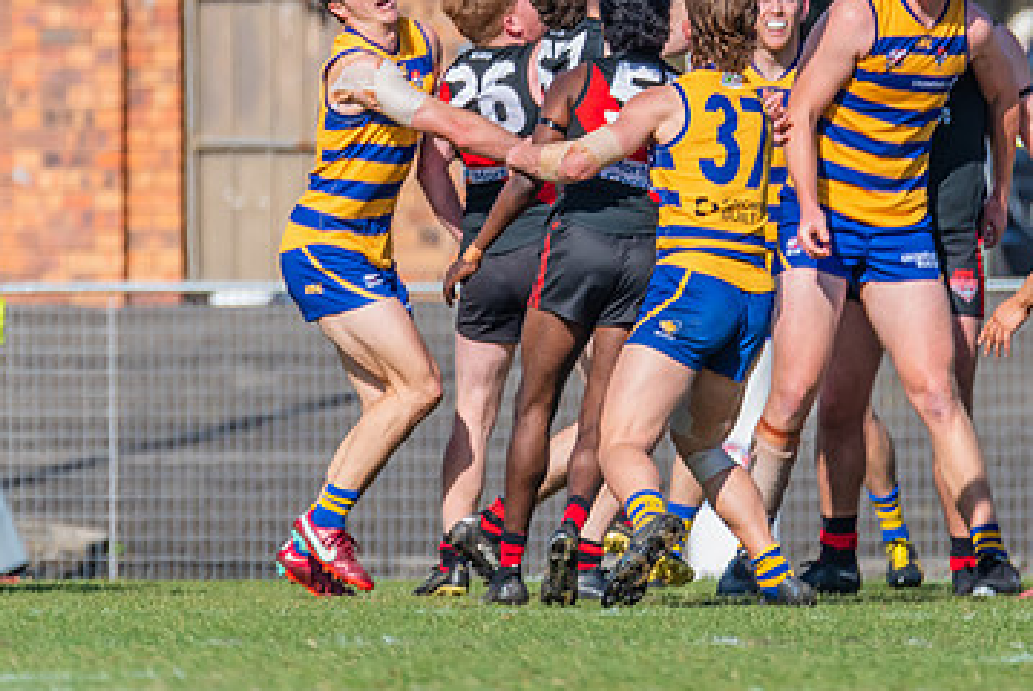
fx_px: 40261
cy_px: 64
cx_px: 632
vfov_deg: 1.0
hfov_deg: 1.5
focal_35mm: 1402
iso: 500
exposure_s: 1/1600
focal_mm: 600
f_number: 6.3
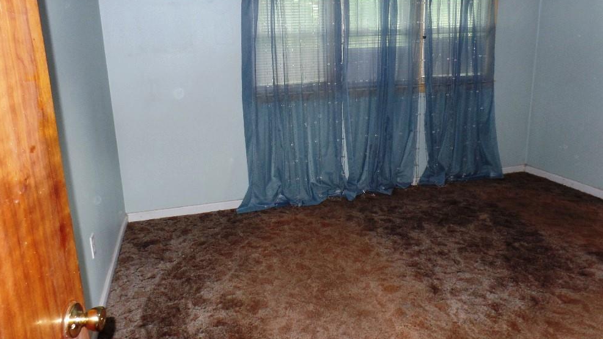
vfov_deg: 44.2
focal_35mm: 26
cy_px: 141
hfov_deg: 71.9
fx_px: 416
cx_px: 291
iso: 160
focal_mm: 4.1
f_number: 2.8
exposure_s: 1/30
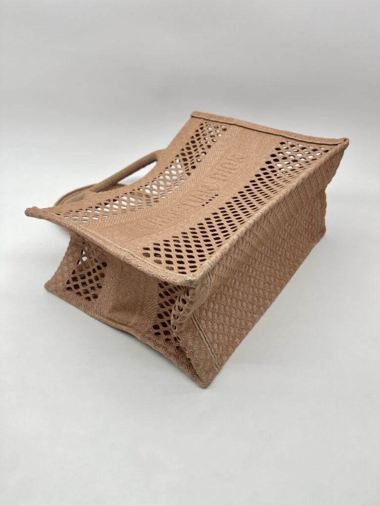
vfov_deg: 67.3
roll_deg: +0.6
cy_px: 253
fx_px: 381
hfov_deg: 53.1
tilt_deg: -37.2
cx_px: 190
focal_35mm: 26
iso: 32
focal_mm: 5.7
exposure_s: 1/108
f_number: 1.5
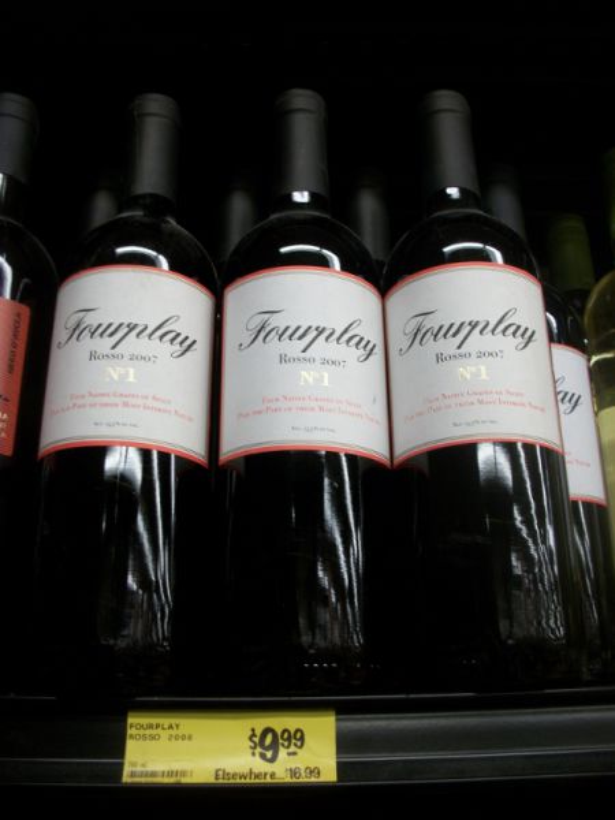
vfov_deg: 52.6
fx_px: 829
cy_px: 410
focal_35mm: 35
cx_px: 308
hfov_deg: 40.7
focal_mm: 6.3
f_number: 3.1
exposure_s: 1/30
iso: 115
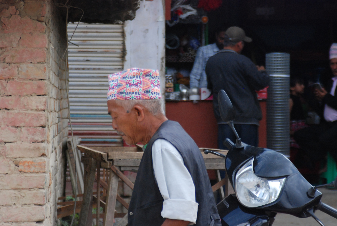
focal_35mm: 168
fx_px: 1575
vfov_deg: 8.2
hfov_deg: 12.2
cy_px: 113
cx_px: 168
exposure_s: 1/800
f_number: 7.1
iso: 1000
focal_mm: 112
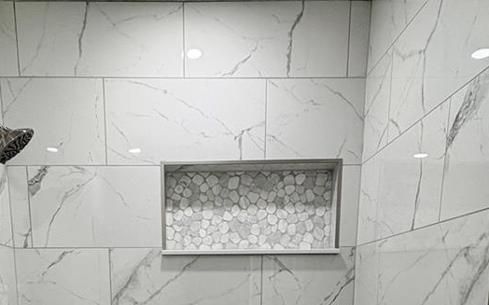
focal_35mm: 34
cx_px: 200
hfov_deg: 56.4
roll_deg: +0.4
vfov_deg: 30.9
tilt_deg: -9.6
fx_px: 453
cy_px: 373
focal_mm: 2.22
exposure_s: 1/120
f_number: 2.2
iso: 125
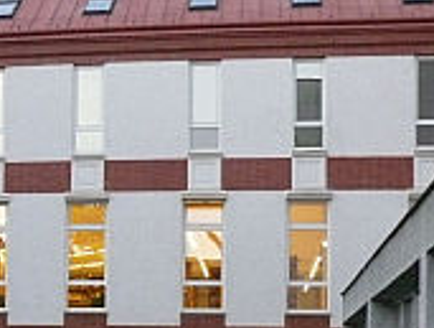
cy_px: 427
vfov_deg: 15.4
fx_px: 1156
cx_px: -5
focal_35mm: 92
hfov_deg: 20.5
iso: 800
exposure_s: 1/15
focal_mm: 7.4
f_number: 2.8
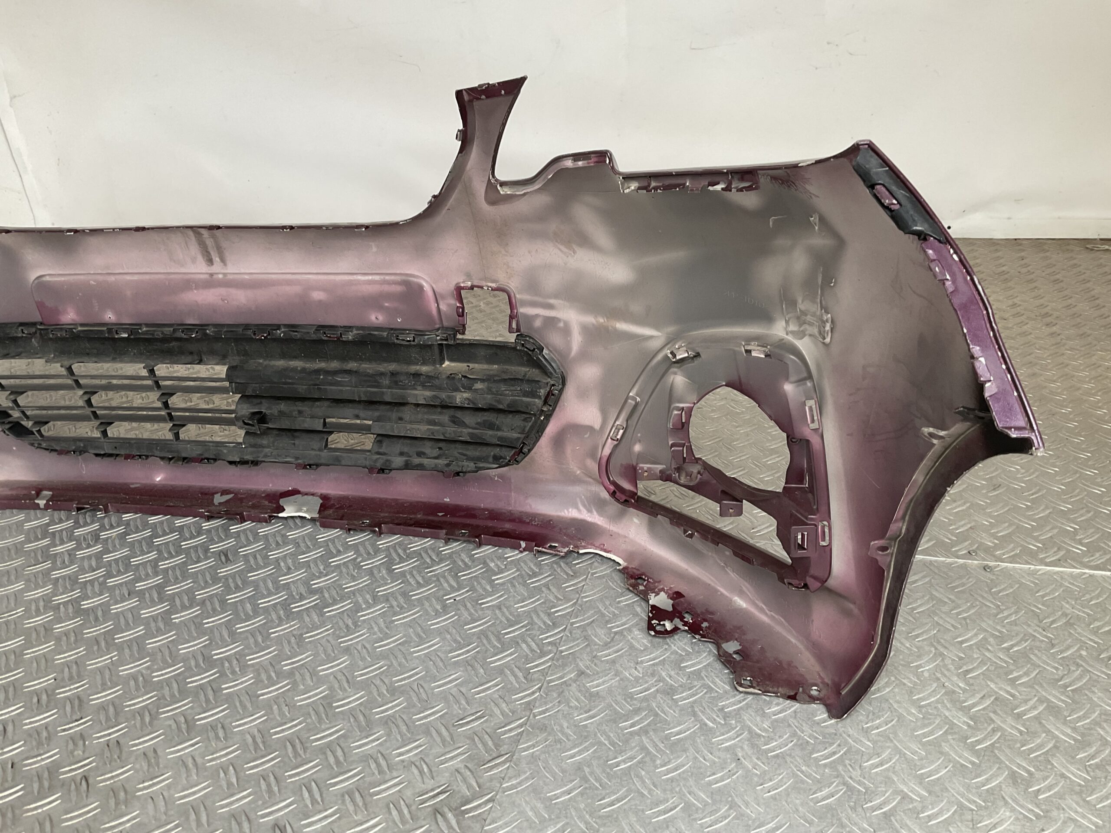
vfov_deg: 48.2
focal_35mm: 29
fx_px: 931
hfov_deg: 61.7
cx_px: 556
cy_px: 416
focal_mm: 3
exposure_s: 1/60
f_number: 1.8
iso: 40
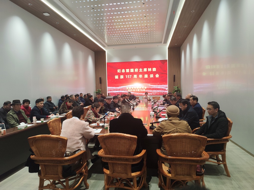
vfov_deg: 58.9
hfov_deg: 73.9
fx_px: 169
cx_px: 127
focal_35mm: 23
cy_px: 95
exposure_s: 1/25
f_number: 1.65
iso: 125
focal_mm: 6.14
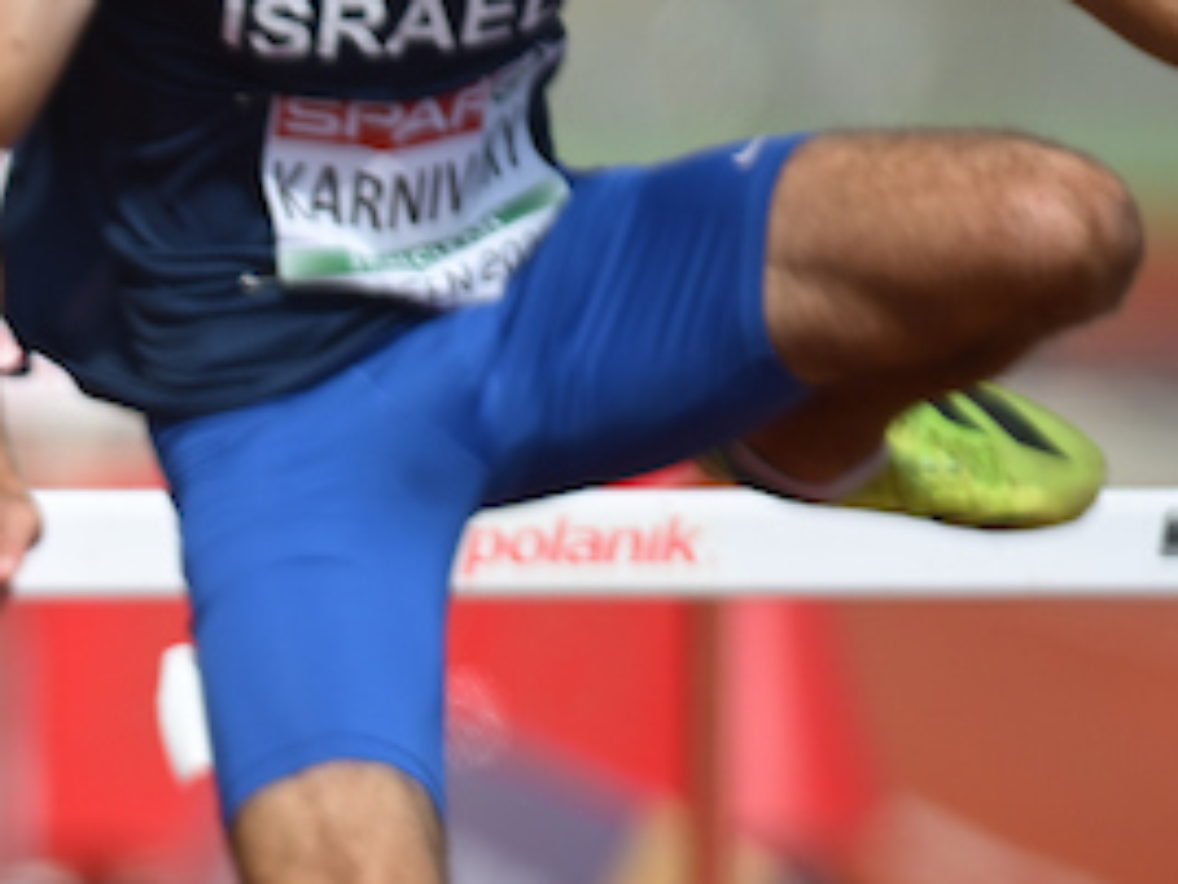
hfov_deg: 1.2
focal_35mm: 1713
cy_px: 530
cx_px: -1069
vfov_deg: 0.9
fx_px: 58320
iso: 125
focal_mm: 400
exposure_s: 1/2000
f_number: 2.8
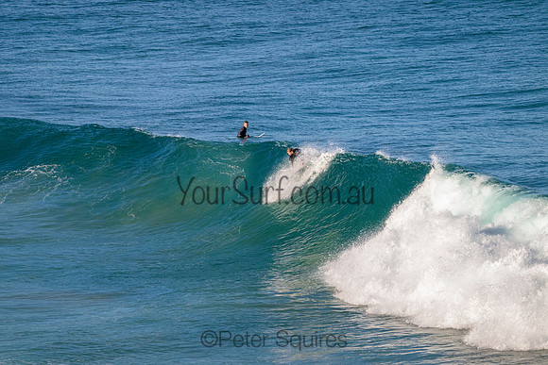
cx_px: 274
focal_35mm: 300
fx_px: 4568
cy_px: 182
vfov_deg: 4.6
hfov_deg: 6.9
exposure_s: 1/2000
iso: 1800
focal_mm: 300
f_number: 11
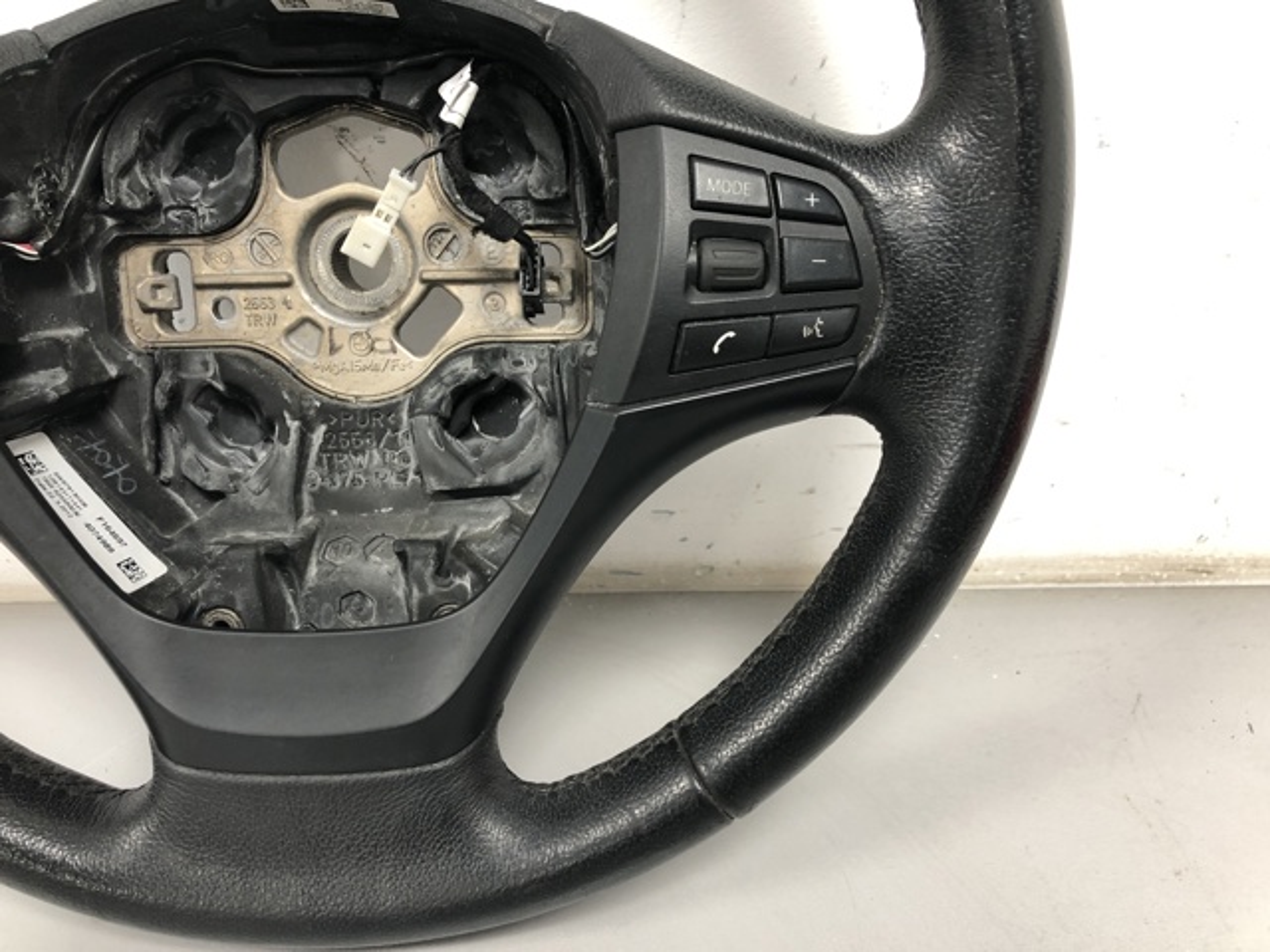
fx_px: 1027
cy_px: 476
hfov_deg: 63.4
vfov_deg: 49.7
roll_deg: +3.6
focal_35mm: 28
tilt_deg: -30.2
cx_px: 635
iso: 50
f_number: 1.8
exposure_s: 1/17
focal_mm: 4
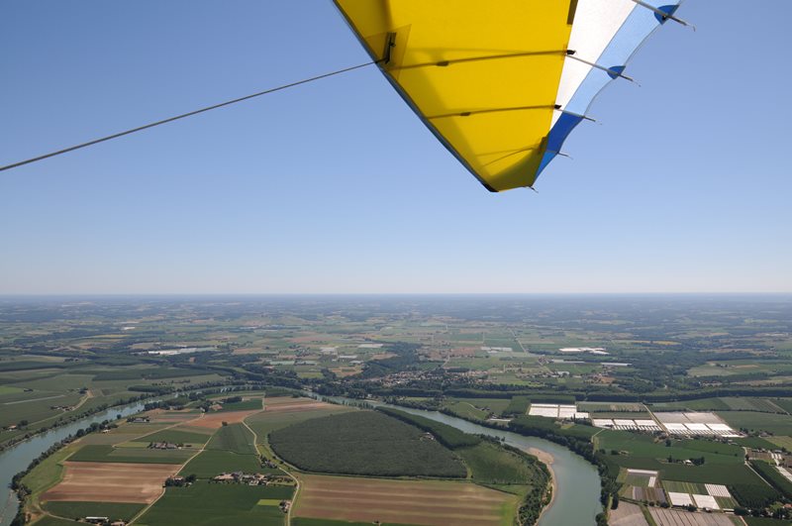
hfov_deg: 67.5
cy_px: 263
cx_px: 396
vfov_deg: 47.8
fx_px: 593
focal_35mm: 27
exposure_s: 1/400
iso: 200
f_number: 10
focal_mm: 18
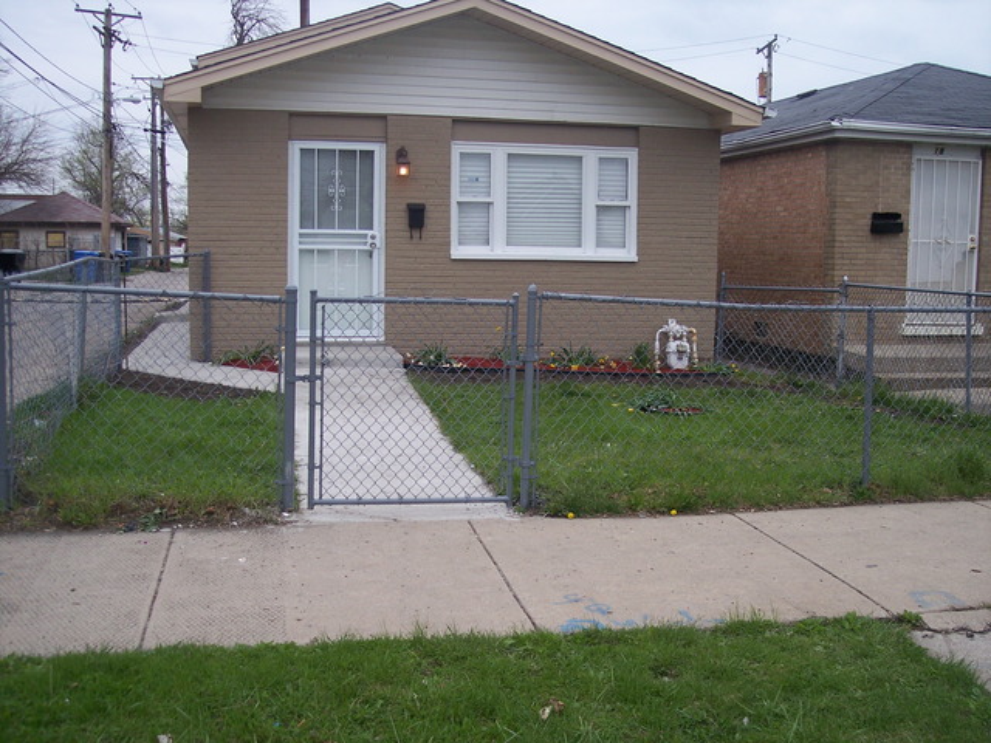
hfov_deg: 47.9
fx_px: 1117
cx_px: 496
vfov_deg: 36.8
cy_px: 372
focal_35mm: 39
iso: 100
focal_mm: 8
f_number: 3.4
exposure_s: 1/350
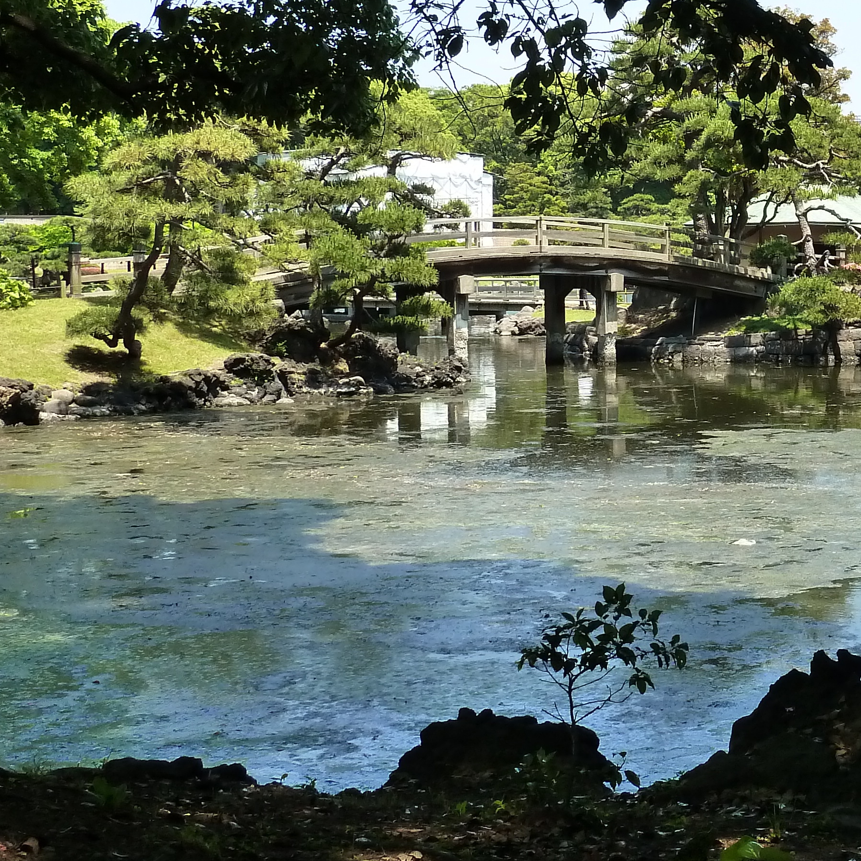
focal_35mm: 69
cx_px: 852
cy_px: 354
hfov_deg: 24.0
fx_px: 1942
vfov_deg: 25.0
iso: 200
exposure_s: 1/250
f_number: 4
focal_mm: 5.7
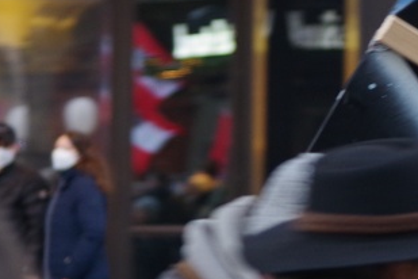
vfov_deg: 3.5
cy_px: 61
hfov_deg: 5.2
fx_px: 4540
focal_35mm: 391
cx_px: 529
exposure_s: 1/30
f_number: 4.5
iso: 800
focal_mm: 80
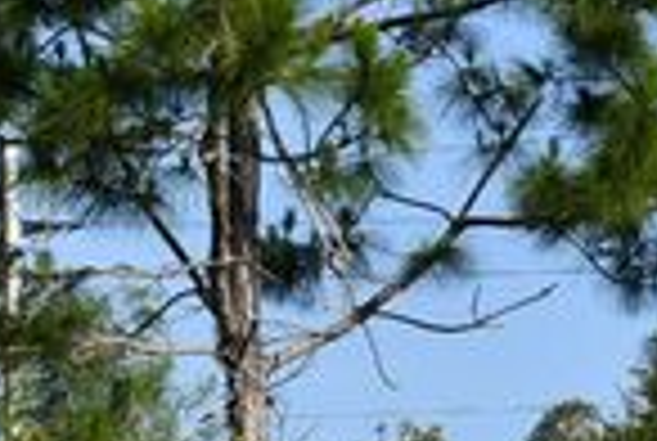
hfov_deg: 8.1
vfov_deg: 5.4
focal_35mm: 254
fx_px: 4645
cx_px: 576
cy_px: 670
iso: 100
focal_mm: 29
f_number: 9
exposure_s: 1/320
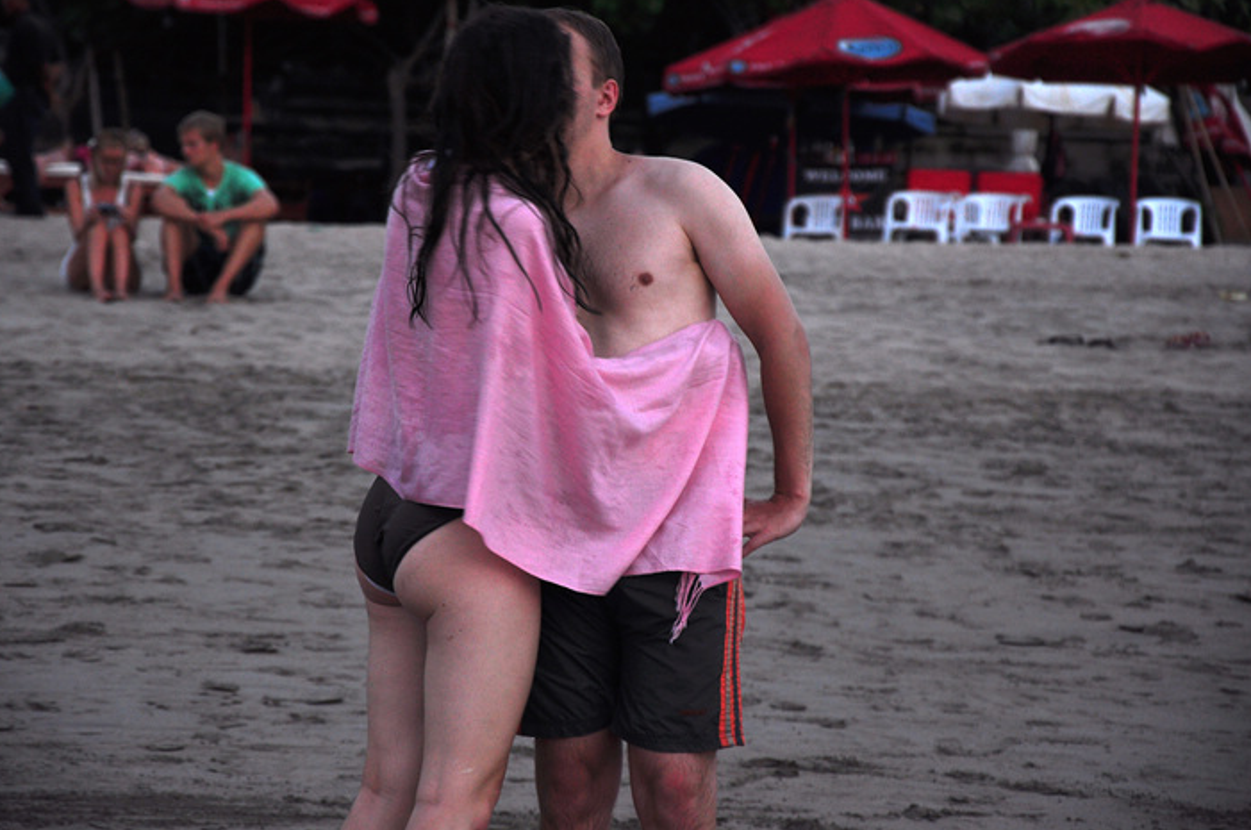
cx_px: 600
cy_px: 391
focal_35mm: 169
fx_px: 5847
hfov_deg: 12.2
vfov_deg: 8.1
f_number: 5.6
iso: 200
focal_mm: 105
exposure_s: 1/80
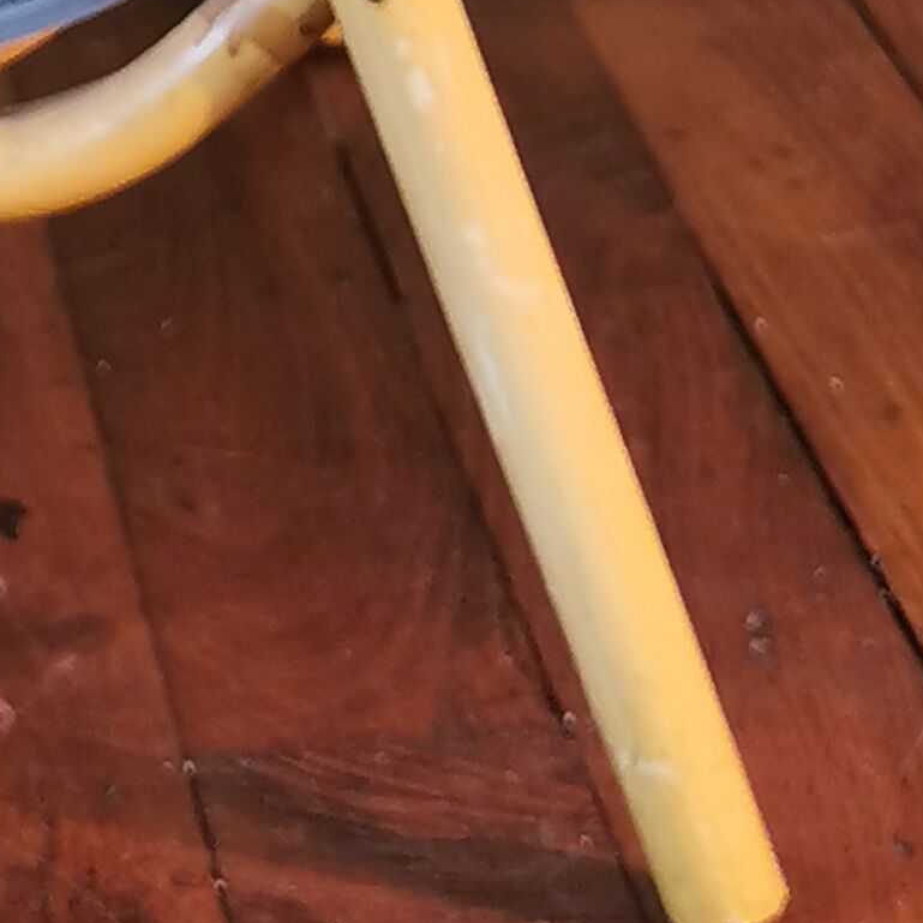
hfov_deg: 10.2
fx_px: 5189
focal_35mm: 172
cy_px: -1030
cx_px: 307
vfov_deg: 9.4
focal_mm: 5.58
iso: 125
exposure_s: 1/100
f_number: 1.8
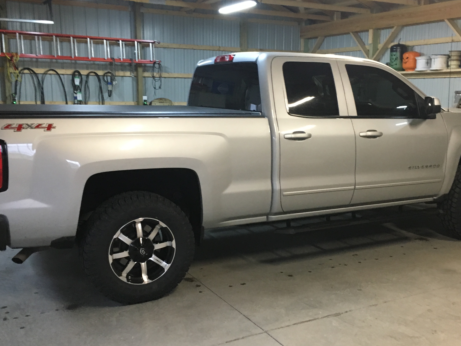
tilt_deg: -9.5
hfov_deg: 47.8
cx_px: 251
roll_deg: -0.6
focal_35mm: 39
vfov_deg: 36.8
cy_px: 181
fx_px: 519
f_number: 2.2
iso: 200
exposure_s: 1/24
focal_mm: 4.15
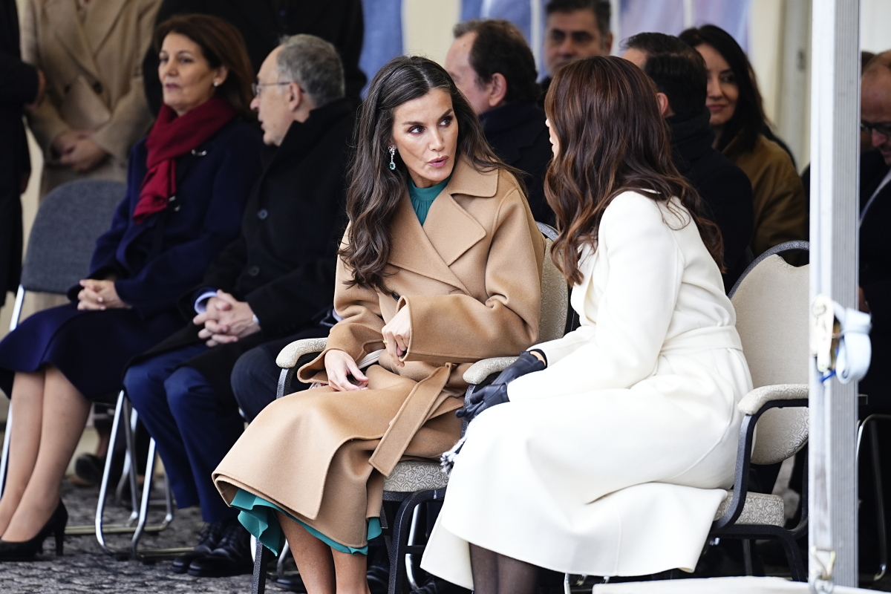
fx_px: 7424
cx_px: 446
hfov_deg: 6.9
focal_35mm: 300
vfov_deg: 4.6
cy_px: 297
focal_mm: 200
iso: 320
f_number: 2.8
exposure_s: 1/320
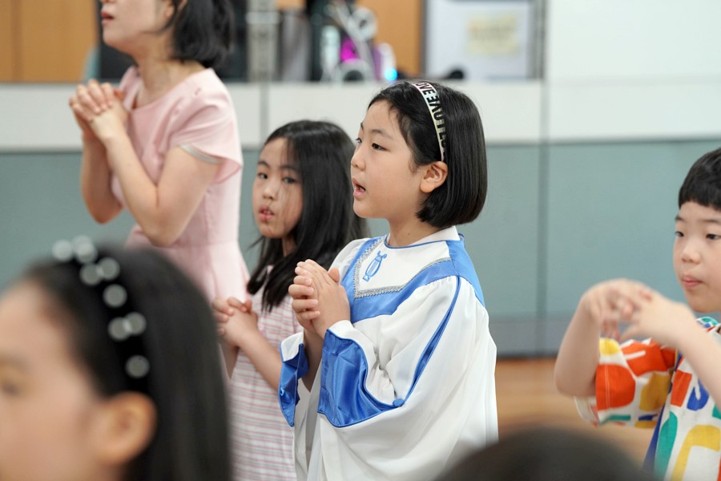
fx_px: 2643
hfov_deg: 15.5
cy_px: 240
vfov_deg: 10.4
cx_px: 360
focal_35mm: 132
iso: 1600
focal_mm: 132
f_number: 4
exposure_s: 1/160
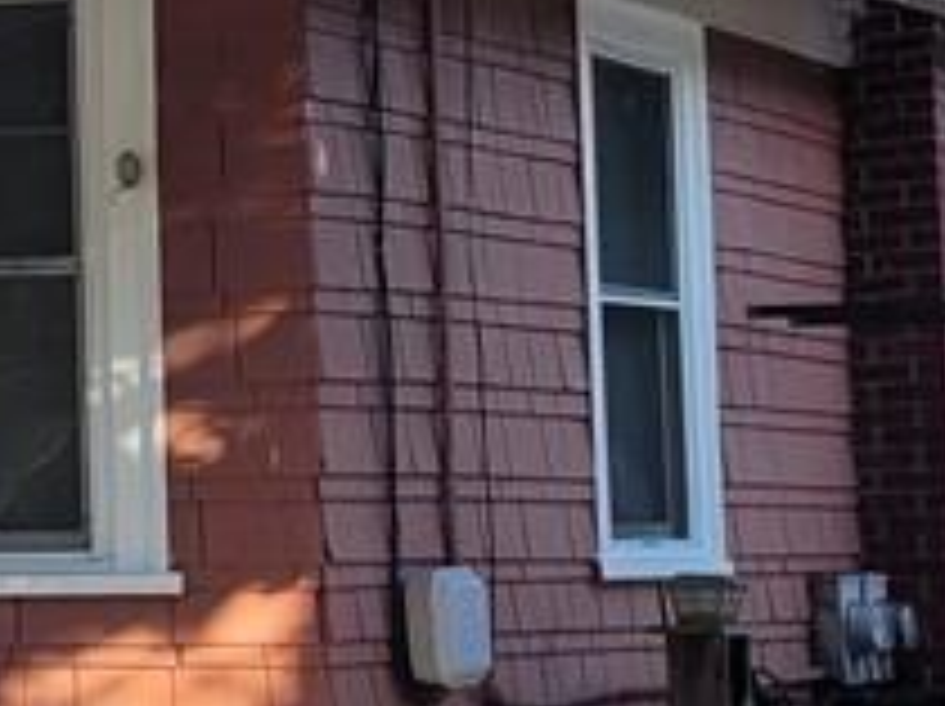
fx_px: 3463
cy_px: 283
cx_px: -832
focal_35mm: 127
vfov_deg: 11.6
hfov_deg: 13.7
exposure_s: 1/483
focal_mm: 5.4
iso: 40
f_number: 1.8
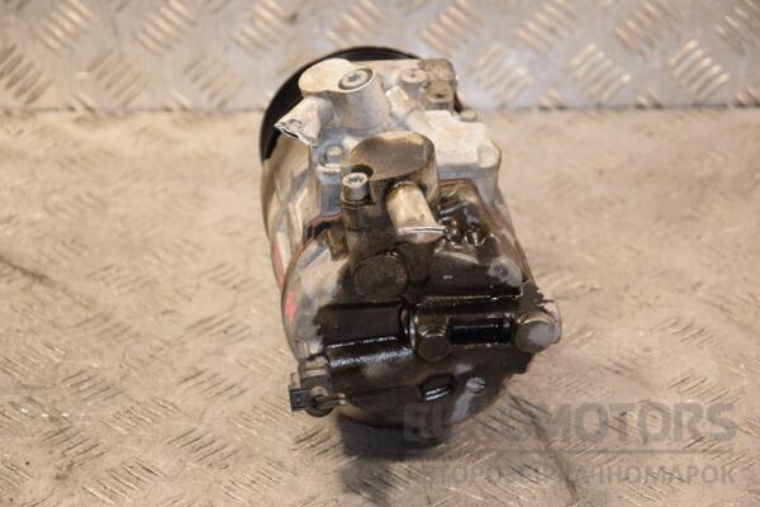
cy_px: 254
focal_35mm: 120
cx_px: 380
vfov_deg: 11.4
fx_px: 2533
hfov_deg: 17.1
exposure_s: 1/125
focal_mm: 80
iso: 800
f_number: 5.3
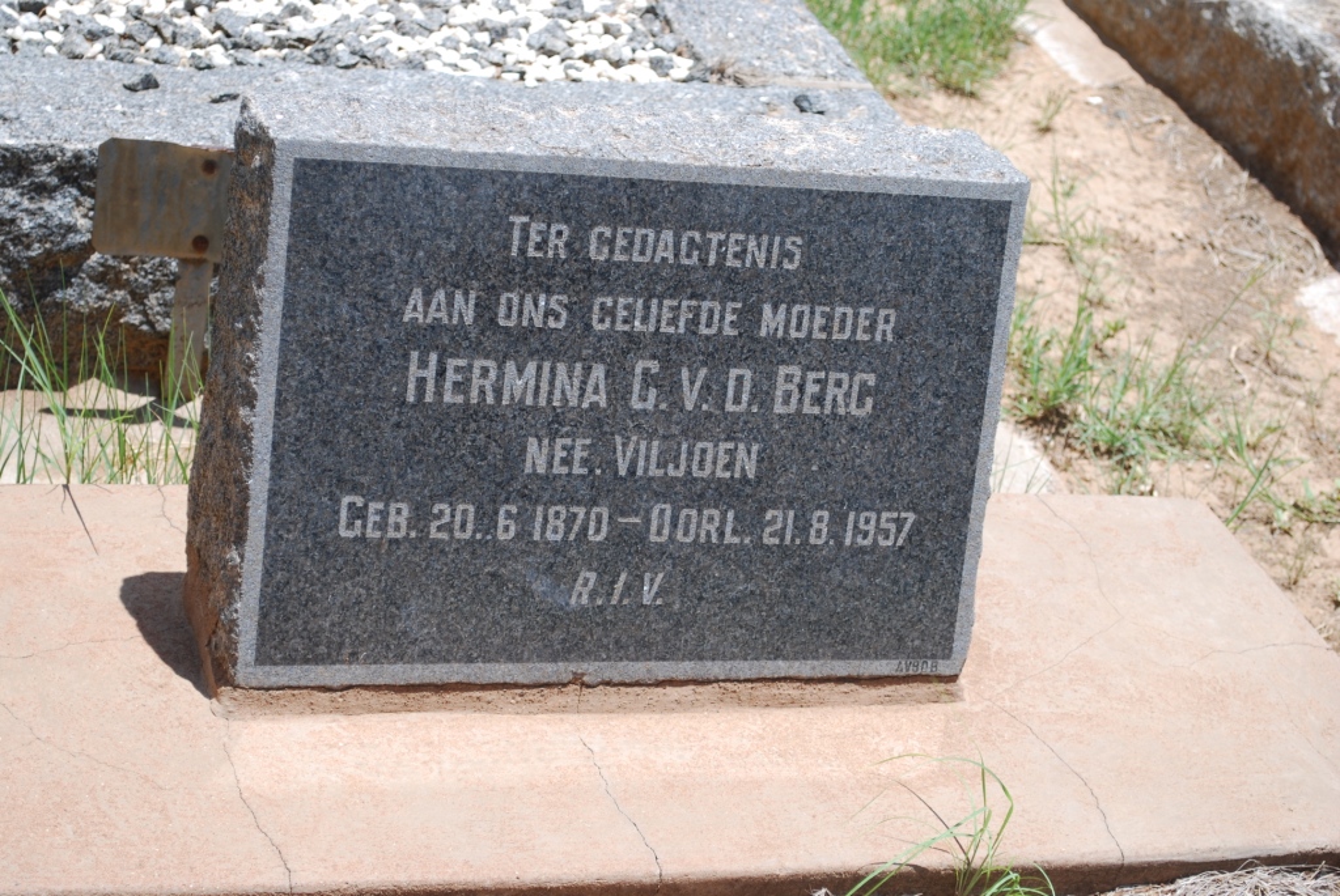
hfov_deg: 24.6
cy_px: 448
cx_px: 670
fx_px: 3074
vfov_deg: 16.6
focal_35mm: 82
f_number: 7.1
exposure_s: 1/200
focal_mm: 55
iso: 100
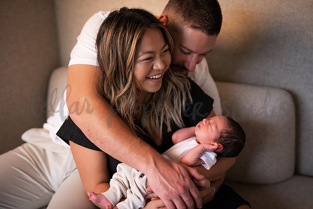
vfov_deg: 27.0
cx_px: 156
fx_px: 434
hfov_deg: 39.6
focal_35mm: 50
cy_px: 104
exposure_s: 1/125
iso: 1600
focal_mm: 50
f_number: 2
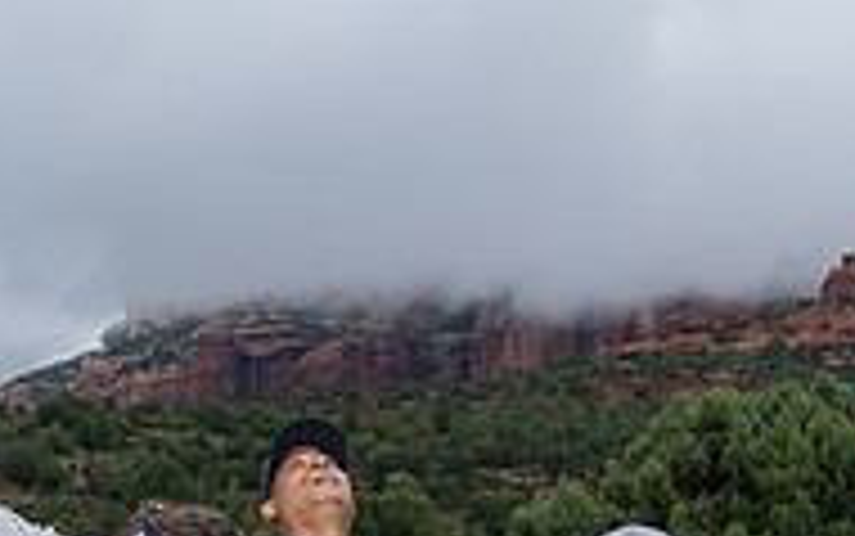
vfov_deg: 15.7
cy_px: 752
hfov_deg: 26.4
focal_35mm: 78
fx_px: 1819
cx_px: 511
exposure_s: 1/500
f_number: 5
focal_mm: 24
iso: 320
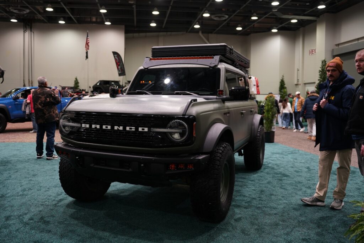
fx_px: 317
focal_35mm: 31
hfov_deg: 59.8
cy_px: 122
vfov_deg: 42.0
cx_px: 182
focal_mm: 31.3
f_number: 2.8
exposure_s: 1/125
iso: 1000
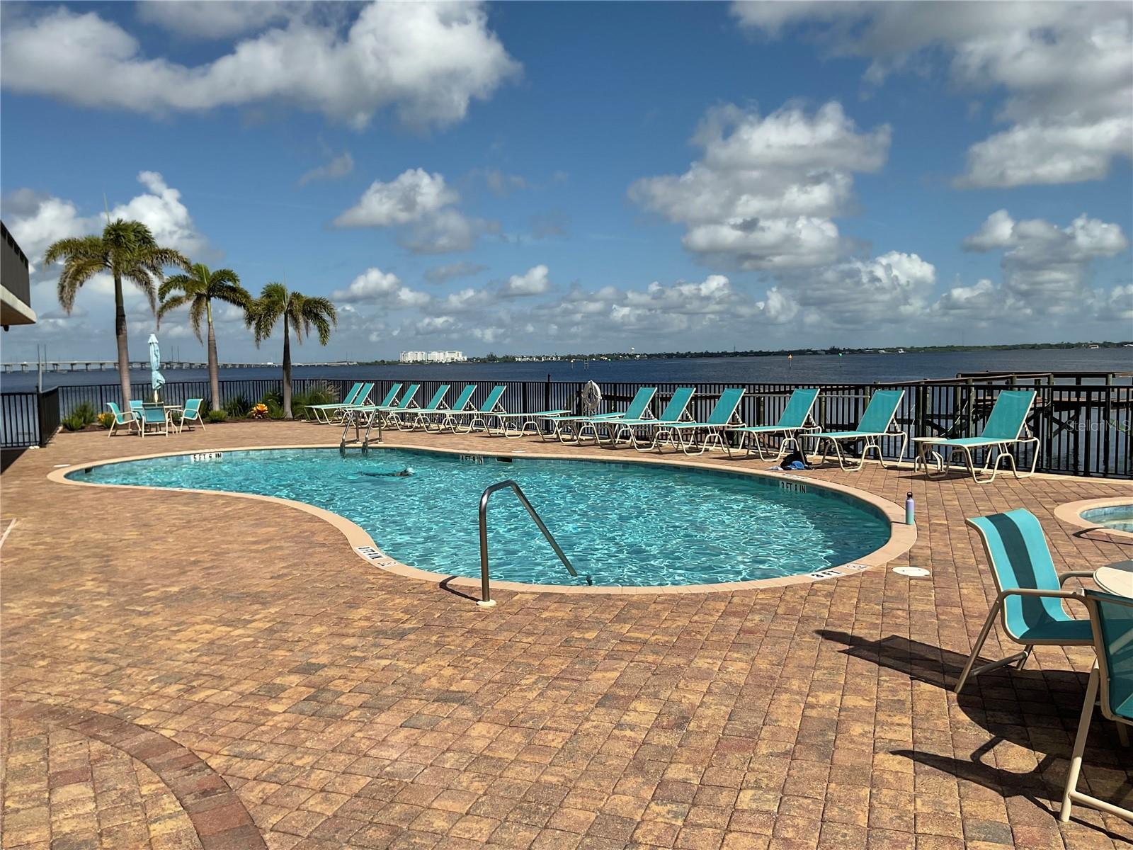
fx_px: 949
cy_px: 425
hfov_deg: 61.7
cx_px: 566
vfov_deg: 48.2
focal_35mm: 29
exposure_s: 1/3788
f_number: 1.8
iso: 16
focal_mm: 3
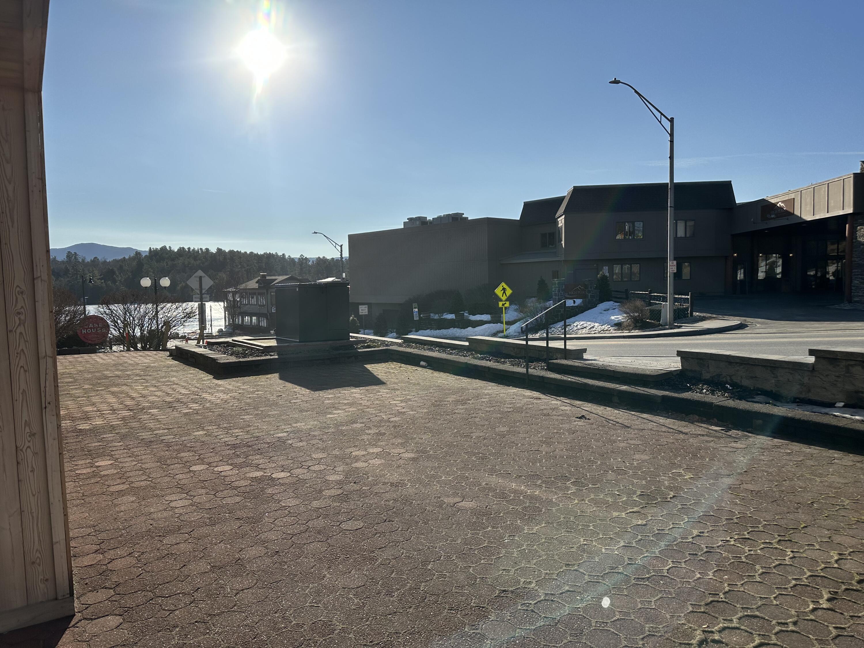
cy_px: 324
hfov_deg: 71.6
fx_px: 599
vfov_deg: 56.8
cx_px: 432
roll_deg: +1.1
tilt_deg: -3.5
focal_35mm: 24
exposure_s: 1/9709
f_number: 1.78
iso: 80
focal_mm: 6.86
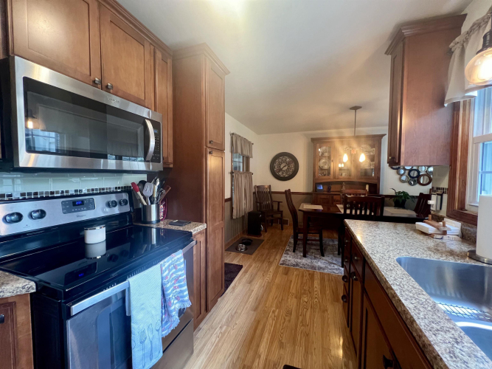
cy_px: 184
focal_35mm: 13
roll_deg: +0.0
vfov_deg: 89.9
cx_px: 246
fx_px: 185
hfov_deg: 106.2
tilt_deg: -3.5
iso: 400
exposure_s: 1/60
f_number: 1.8
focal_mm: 1.57
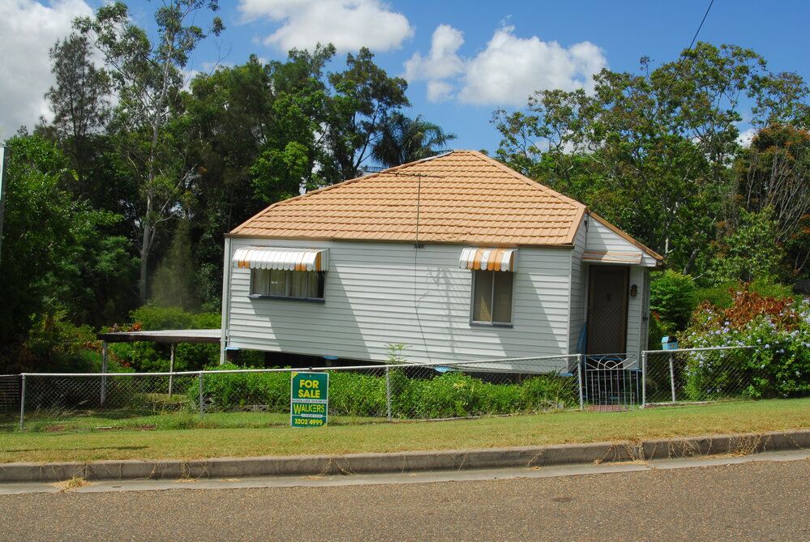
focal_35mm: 36
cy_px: 271
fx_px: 811
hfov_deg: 53.1
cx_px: 405
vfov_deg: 37.0
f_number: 16
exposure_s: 1/60
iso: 100
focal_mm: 24
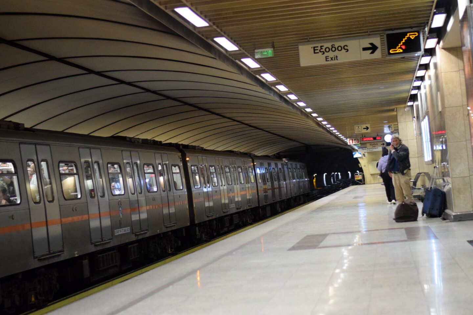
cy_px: 158
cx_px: 236
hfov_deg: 27.0
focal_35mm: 75
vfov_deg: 18.2
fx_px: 985
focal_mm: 50
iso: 3200
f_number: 2
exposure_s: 1/160
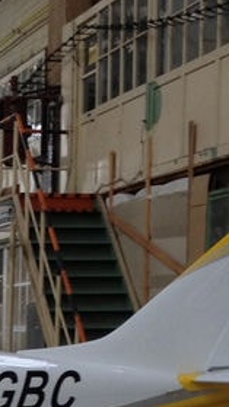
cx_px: -156
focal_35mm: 140
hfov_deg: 8.4
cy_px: 458
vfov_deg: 14.9
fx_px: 1511
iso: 80
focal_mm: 4.28
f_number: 2.4
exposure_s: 1/120
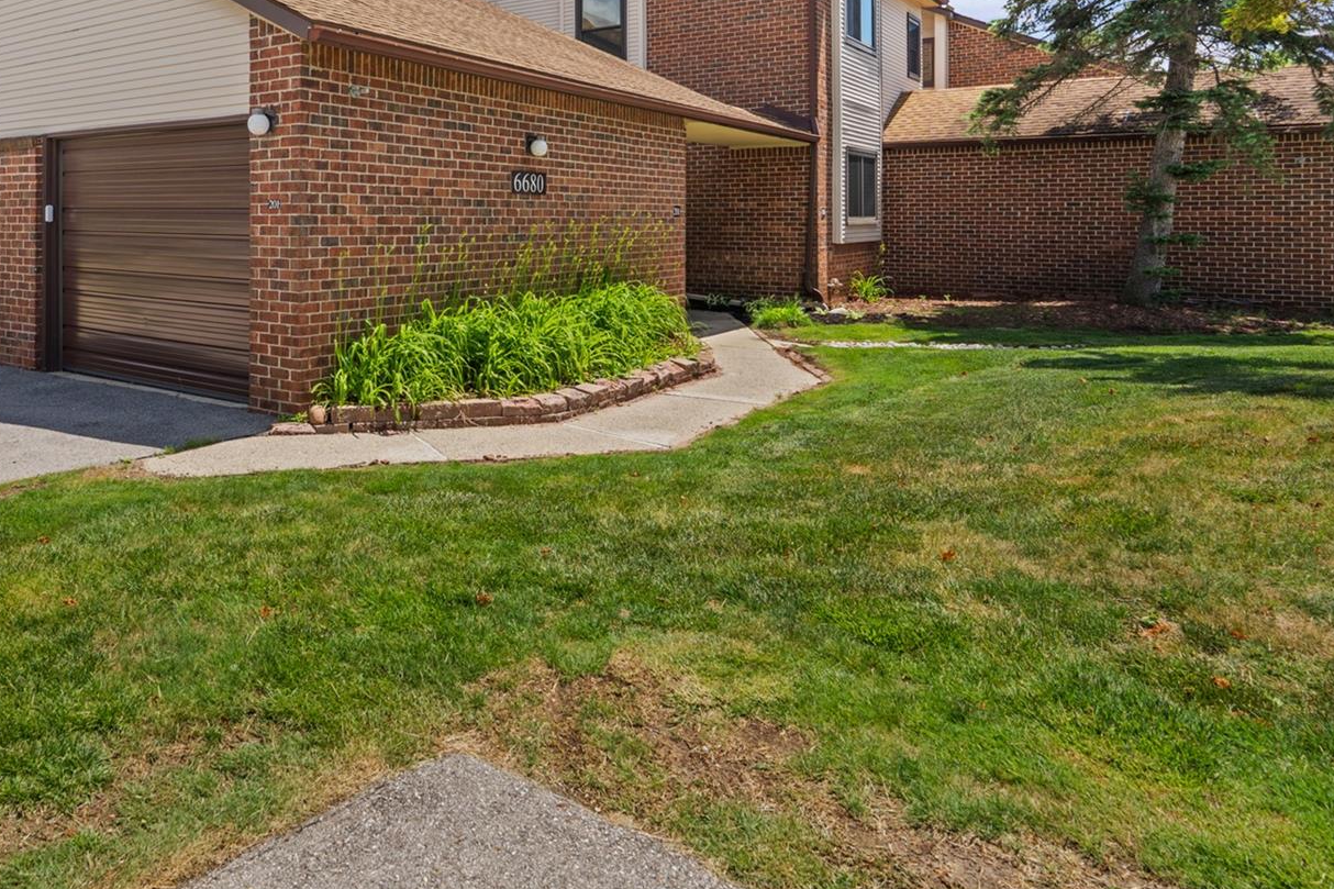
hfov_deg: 64.2
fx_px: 1000
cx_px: 370
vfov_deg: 46.0
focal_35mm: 27
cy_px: 207
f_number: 9
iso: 250
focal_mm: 16
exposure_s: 1/30
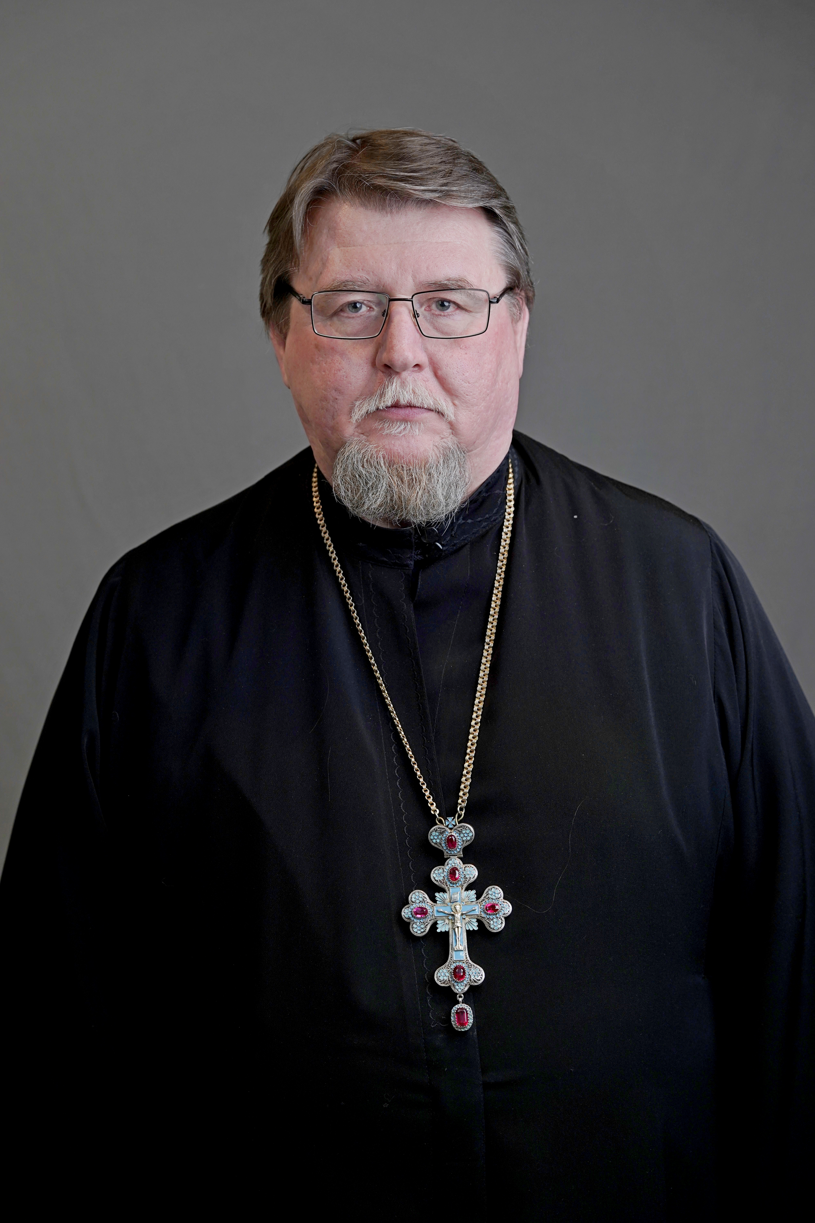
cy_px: 612
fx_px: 2886
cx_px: 408
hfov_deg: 16.1
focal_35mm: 85
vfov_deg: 23.9
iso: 800
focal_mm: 85
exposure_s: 1/100
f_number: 3.5
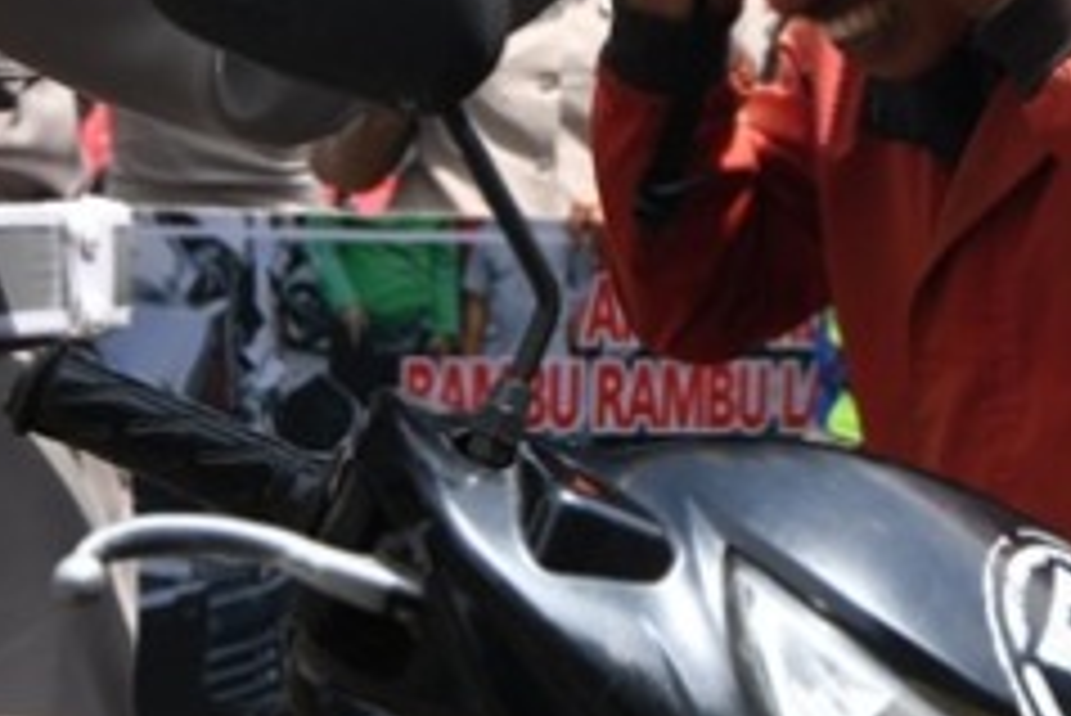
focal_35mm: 77
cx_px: 783
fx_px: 2292
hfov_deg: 26.0
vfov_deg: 16.6
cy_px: -241
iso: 200
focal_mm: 18
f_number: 3.5
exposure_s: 1/2000
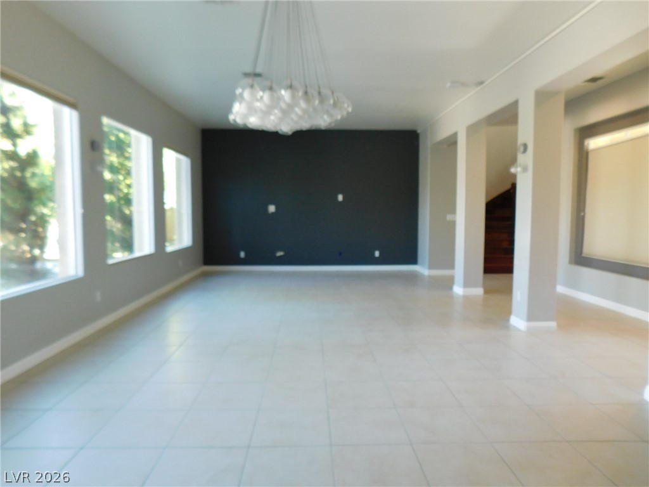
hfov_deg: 73.9
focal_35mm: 23
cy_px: 244
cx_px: 324
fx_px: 431
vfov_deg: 58.9
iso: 200
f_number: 3
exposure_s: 1/30
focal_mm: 4
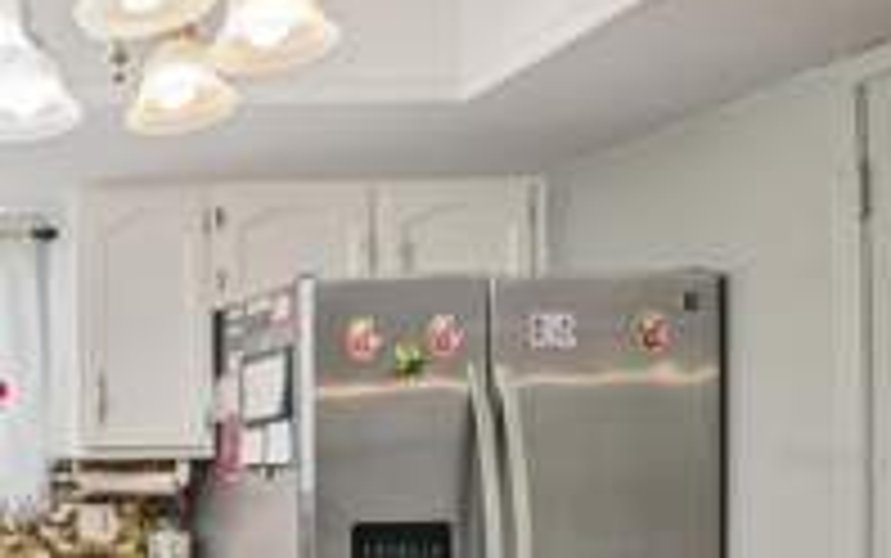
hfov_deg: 38.7
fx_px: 899
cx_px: -180
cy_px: 457
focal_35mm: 37
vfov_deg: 33.4
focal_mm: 15
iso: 400
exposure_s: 1/8
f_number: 8
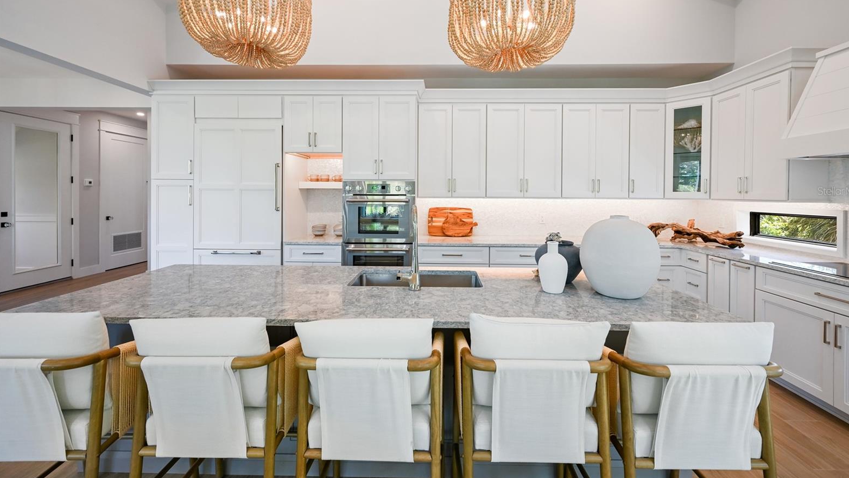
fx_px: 338
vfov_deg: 69.8
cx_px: 432
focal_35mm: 15
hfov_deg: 103.0
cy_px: 191
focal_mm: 14
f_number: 8
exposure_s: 1/50
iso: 800
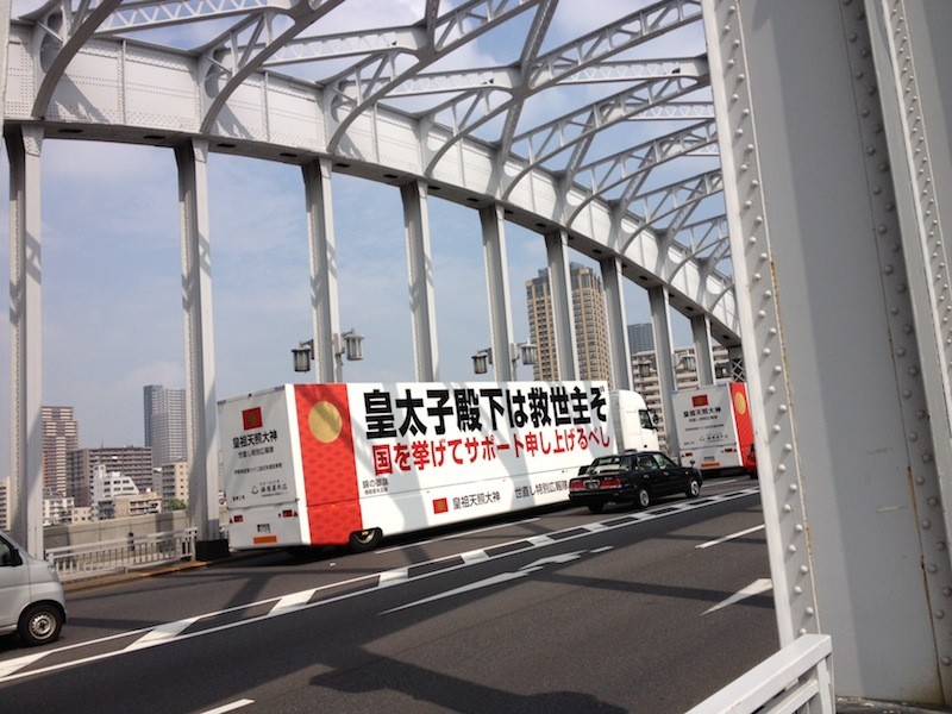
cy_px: 357
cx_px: 476
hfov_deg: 52.6
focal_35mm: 35
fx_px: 963
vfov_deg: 40.7
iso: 64
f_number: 2.4
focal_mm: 4.28
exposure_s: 1/2632
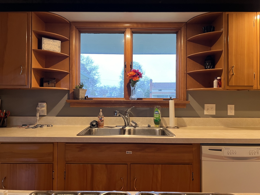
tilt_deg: +0.7
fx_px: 195
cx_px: 130
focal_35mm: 26
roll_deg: -0.2
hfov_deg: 67.3
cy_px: 98
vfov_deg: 53.1
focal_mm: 5.7
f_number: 1.5
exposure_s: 1/60
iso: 125
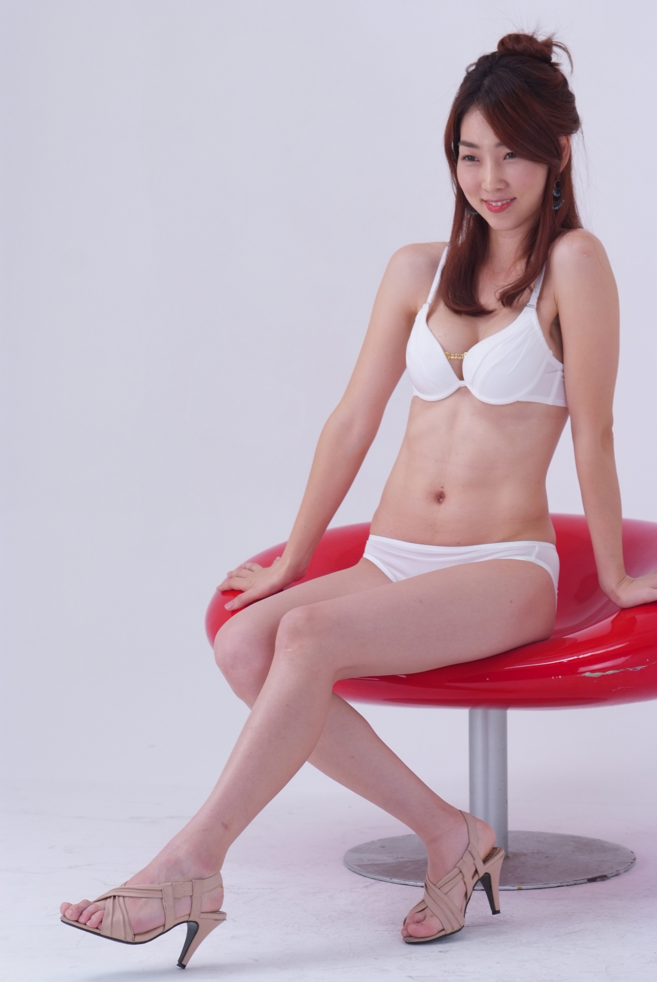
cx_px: 328
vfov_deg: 16.0
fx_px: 3495
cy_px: 491
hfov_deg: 10.7
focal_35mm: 128
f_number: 5
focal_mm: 85
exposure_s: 1/160
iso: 320
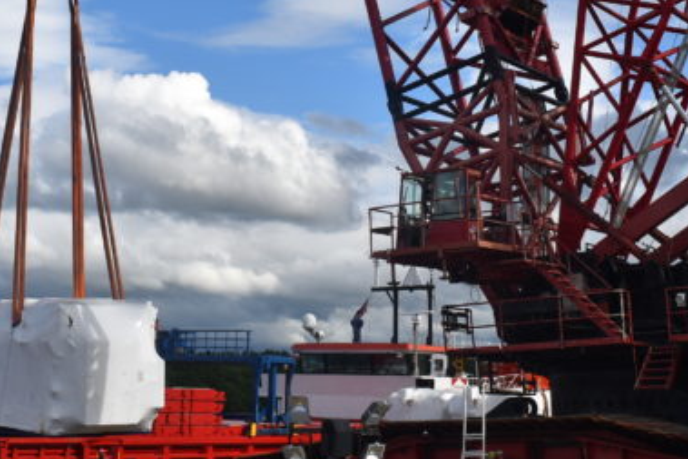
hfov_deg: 27.7
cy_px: 72
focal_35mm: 73
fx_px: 1396
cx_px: 314
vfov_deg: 18.5
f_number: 9
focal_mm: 24
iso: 100
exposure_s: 1/320
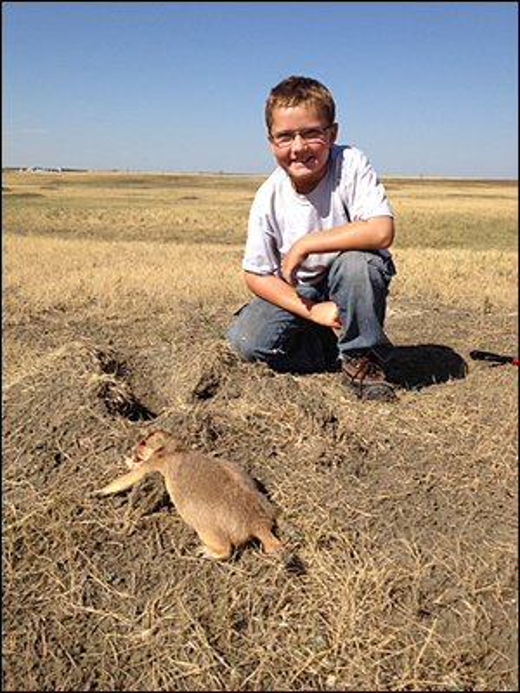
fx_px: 701
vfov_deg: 52.6
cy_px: 346
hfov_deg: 40.7
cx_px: 260
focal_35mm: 35
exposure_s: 1/2304
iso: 64
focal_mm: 4.28
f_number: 2.4
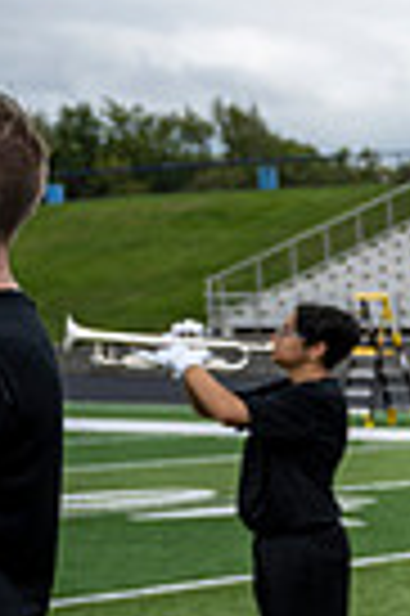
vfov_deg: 18.5
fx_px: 1884
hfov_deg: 9.4
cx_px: 1289
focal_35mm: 110
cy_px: 447
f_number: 4
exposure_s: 1/800
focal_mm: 26
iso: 160
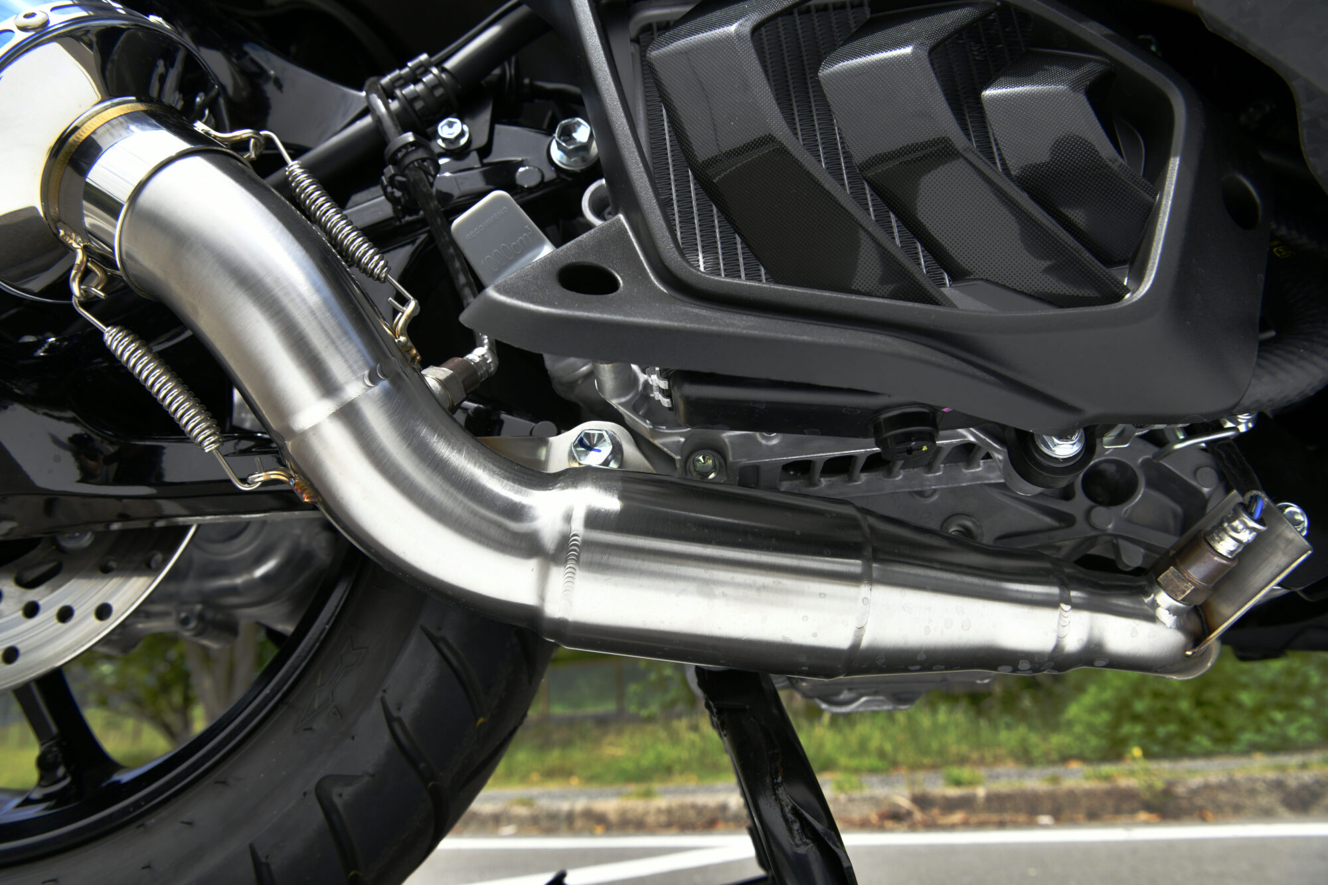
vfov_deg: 45.0
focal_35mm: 29
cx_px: 664
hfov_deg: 63.7
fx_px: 1070
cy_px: 442
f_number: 10
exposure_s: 1/250
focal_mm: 29
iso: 160
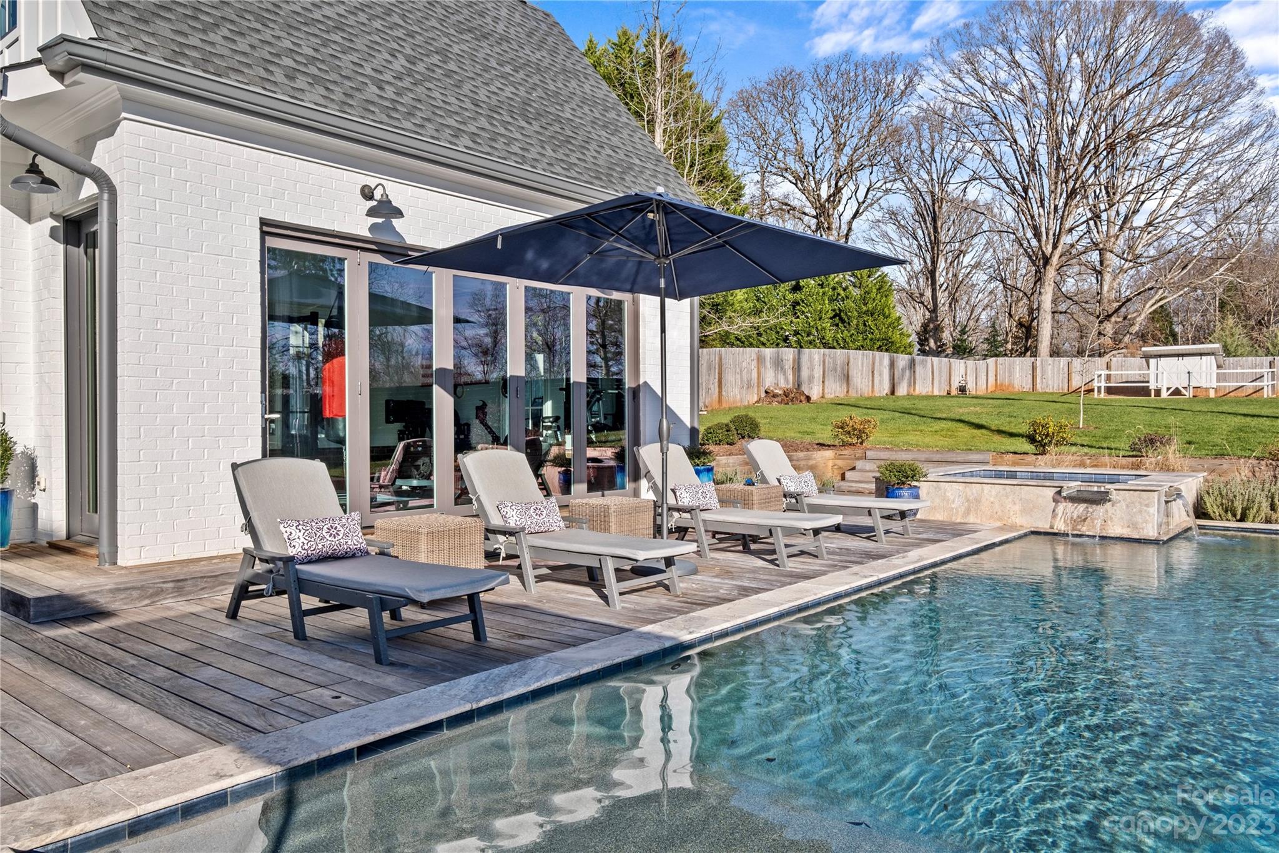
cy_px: 426
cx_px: 640
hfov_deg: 71.5
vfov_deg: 51.3
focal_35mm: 25
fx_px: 888
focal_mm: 16.6
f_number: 9
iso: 160
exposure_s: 1/125
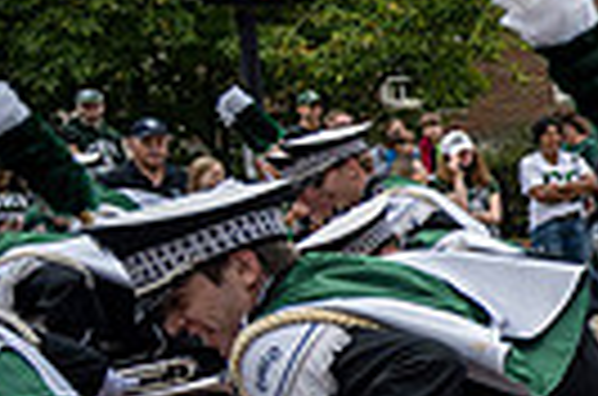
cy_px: 295
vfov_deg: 12.9
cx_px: 1268
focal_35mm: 105
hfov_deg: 15.0
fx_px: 1740
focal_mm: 24
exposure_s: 1/1600
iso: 500
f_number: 4
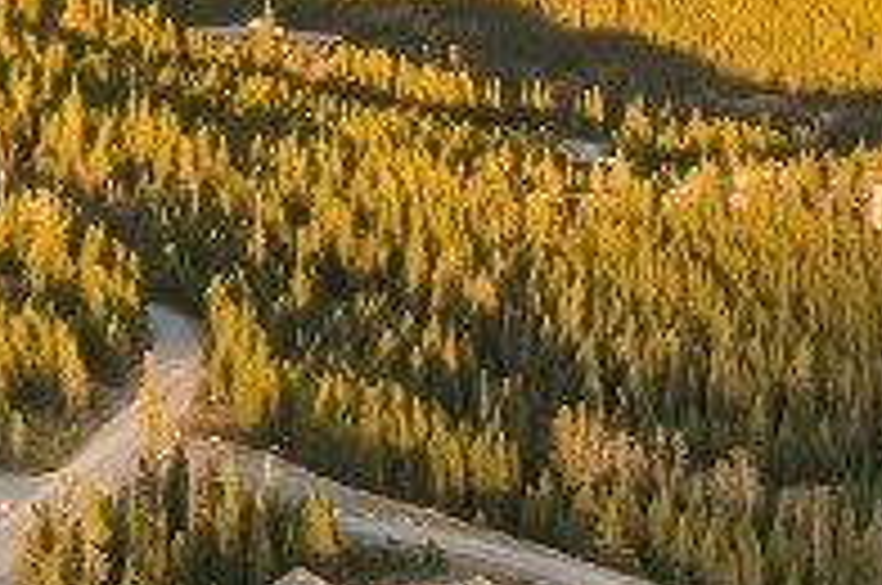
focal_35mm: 165
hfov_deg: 12.4
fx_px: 4036
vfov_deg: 8.3
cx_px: 736
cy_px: 284
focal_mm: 10.26
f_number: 8
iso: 100
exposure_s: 1/50
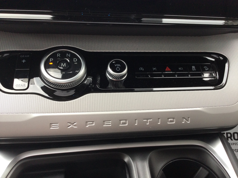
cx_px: 119
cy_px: 89
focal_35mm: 31
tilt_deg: -50.7
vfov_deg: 45.4
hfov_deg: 58.4
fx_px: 213
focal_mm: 3.3
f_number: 2.4
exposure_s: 1/120
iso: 50
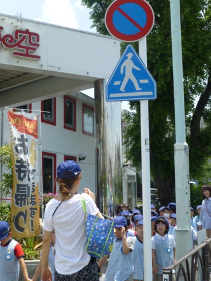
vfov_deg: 37.5
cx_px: 106
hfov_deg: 28.6
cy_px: 140
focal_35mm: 51
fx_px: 414
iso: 100
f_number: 4.4
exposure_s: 1/500
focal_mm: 9
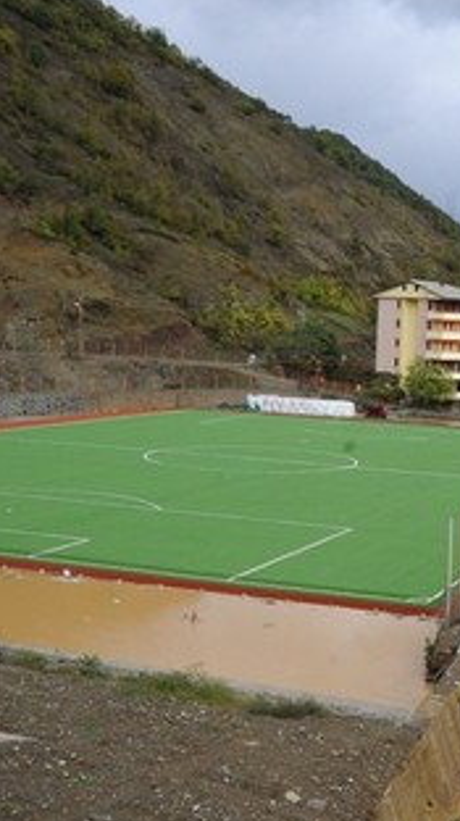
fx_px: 1173
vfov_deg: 38.5
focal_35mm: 54
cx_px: 534
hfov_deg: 20.9
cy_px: 455
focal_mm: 24
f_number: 13
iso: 1600
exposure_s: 1/250
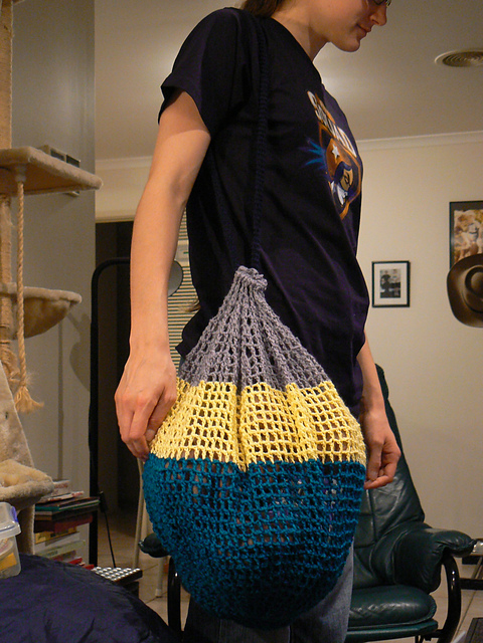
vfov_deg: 32.7
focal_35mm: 59
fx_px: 1098
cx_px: 242
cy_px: 322
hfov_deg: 24.8
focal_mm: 9.9
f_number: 3.2
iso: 200
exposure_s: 1/6
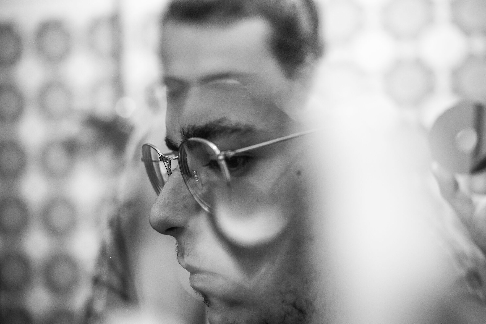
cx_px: 243
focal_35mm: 60
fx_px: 810
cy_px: 162
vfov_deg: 22.6
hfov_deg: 33.4
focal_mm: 60
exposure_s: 1/100
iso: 3200
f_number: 4
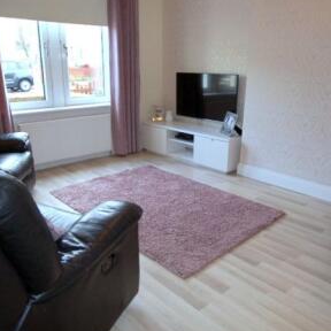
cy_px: 152
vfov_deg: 55.6
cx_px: 175
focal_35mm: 29
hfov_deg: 55.6
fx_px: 314
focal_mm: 10
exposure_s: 1/80
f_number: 4.5
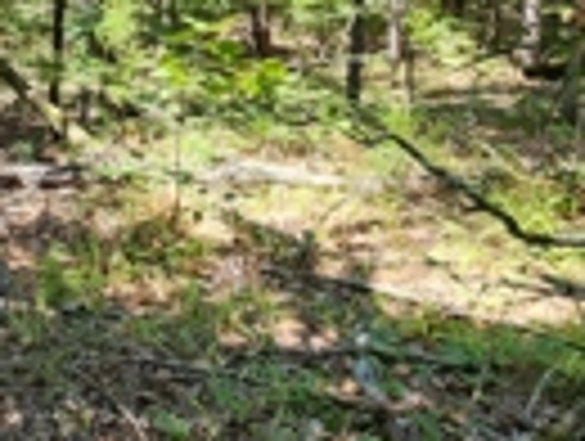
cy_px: -32
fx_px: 677
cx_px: -279
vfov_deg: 32.2
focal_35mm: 40
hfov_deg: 29.5
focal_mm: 2.2
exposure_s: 1/185
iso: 50
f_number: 2.2
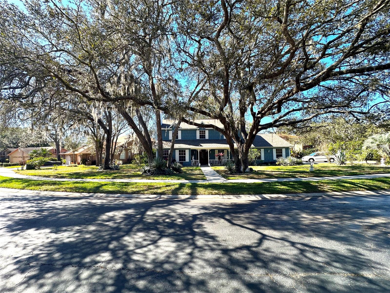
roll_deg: +0.8
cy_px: 146
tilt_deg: +3.7
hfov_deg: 102.1
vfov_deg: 85.7
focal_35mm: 14
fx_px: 158
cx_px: 195
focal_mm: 2.22
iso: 40
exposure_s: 1/454
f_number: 2.2
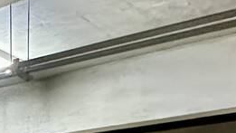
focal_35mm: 84
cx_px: -221
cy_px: 242
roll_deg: +0.1
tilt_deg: -0.8
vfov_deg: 13.0
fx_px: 526
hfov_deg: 18.2
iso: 1000
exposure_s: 1/60
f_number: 2.2
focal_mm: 2.22
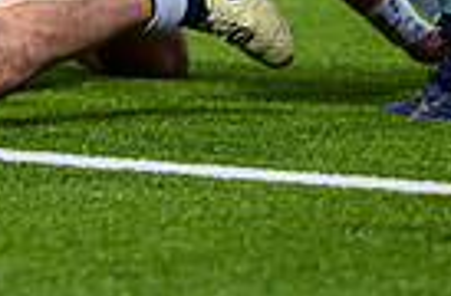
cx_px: -377
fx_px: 12645
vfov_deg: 1.3
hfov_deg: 2.0
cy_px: -67
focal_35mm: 1014
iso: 3200
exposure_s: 1/1250
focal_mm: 200
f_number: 3.5
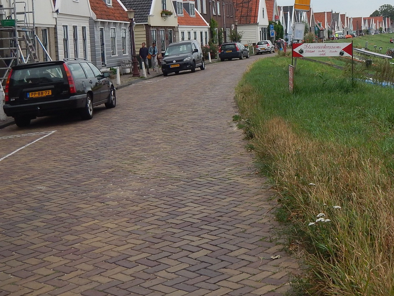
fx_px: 649
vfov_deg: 25.2
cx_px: 277
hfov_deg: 33.3
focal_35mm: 57
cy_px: 57
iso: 125
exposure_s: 1/500
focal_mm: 5.9
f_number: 3.9
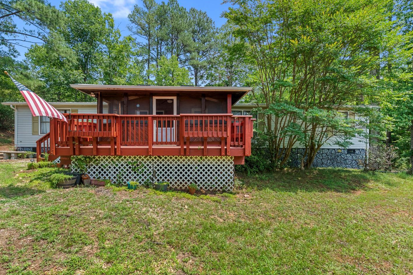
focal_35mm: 18
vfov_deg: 68.7
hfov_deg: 91.4
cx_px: 195
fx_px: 201
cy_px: 145
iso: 800
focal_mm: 16.5
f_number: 7.1
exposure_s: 1/160
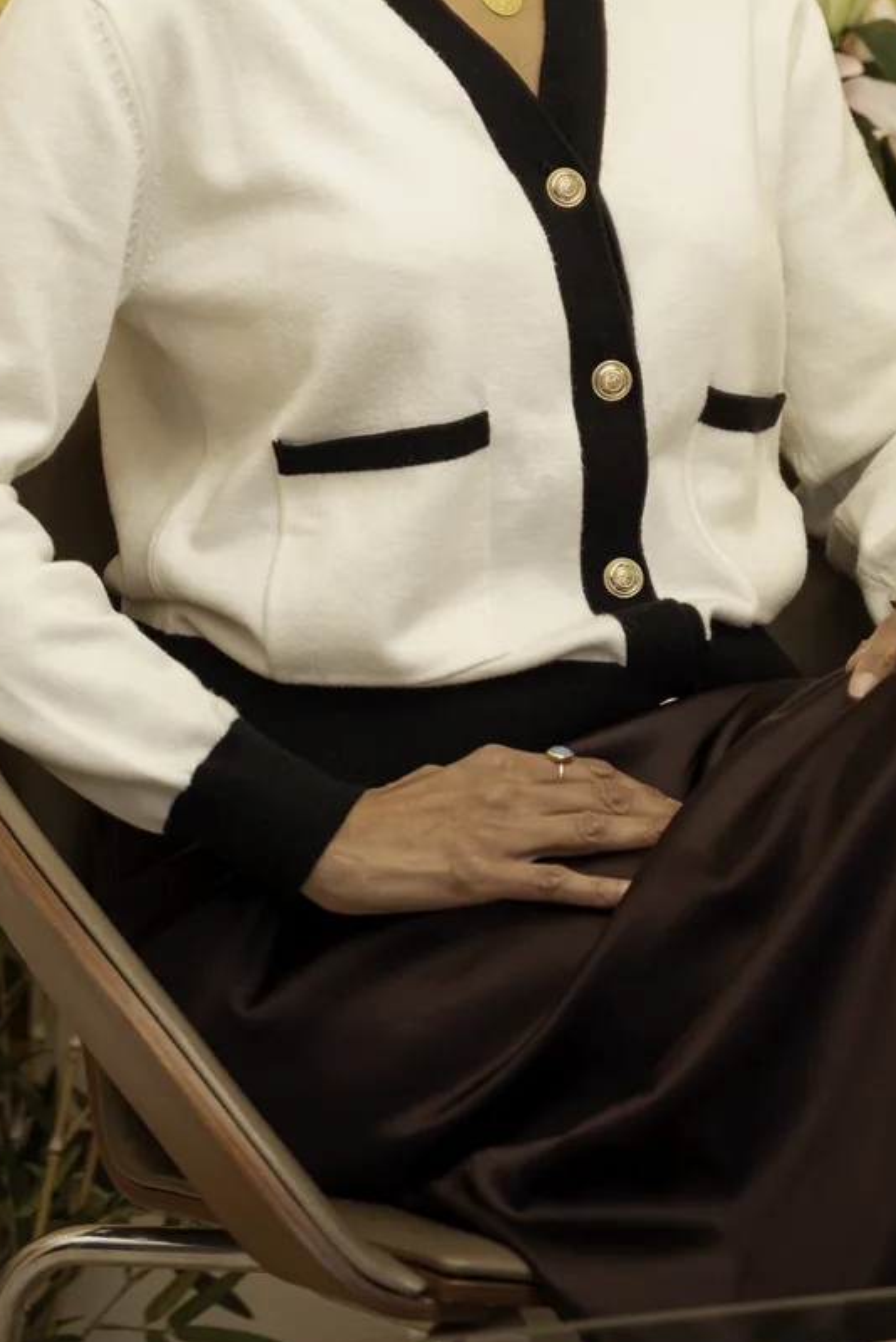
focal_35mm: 180
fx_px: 6714
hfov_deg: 7.6
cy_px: -84
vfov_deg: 11.3
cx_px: 404
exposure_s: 1/400
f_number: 2.8
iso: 320
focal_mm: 75
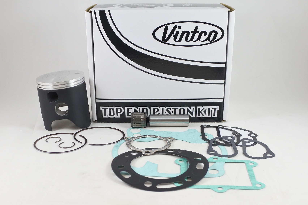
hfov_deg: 57.2
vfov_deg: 40.0
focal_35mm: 33
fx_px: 282
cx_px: 154
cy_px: 102
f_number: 3.8
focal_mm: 12.3
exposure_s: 1/125
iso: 450
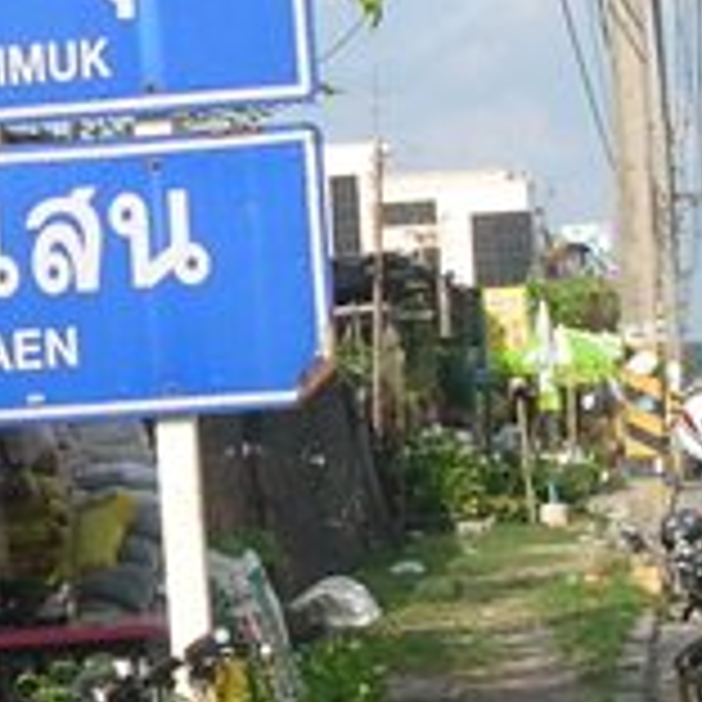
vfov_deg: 11.0
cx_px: 45
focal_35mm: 159
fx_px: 3648
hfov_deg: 10.9
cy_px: 403
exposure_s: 1/232
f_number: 5.6
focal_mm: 5.8
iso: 50
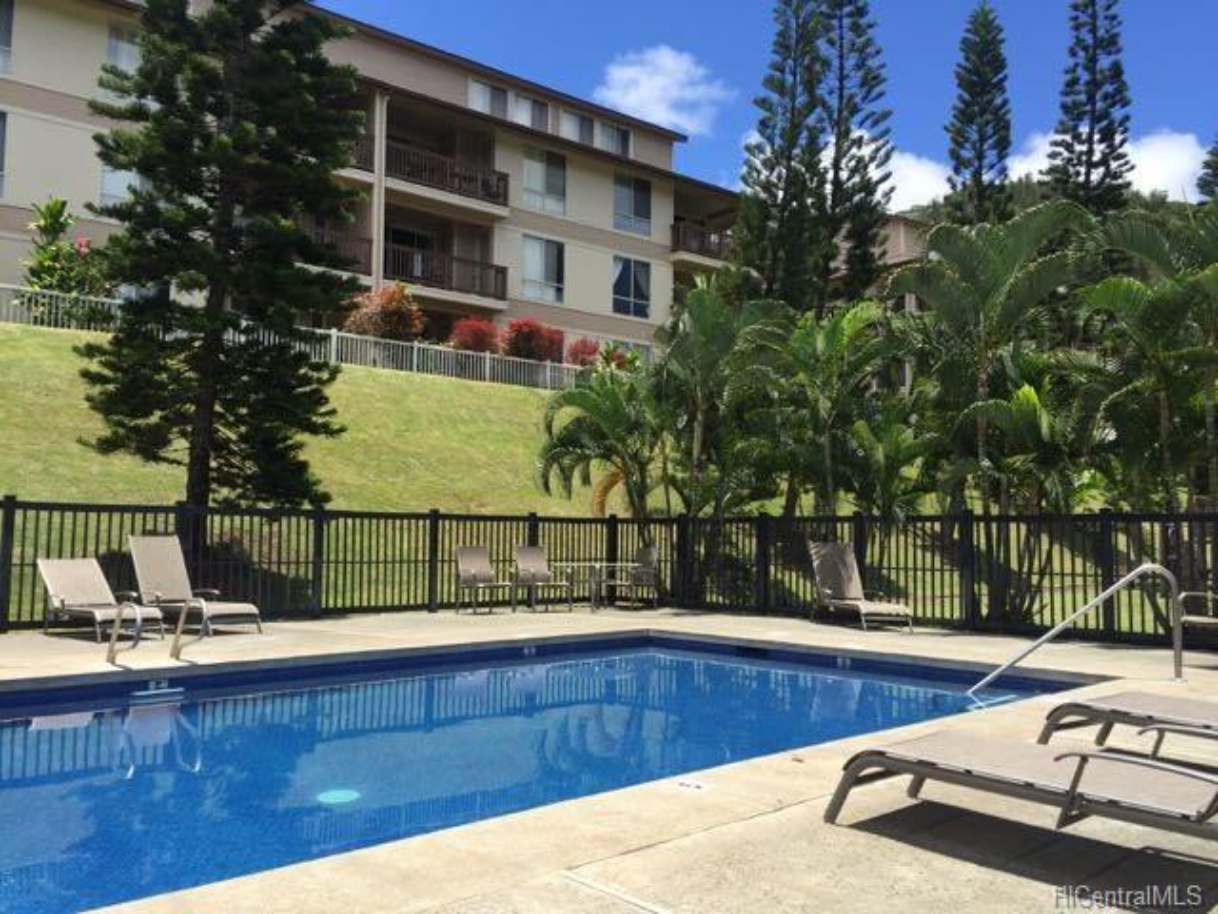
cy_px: 457
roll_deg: -2.2
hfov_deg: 61.7
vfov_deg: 48.2
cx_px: 609
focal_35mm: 29
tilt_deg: +4.2
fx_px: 1020
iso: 32
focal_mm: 4.15
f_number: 2.2
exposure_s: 1/1464
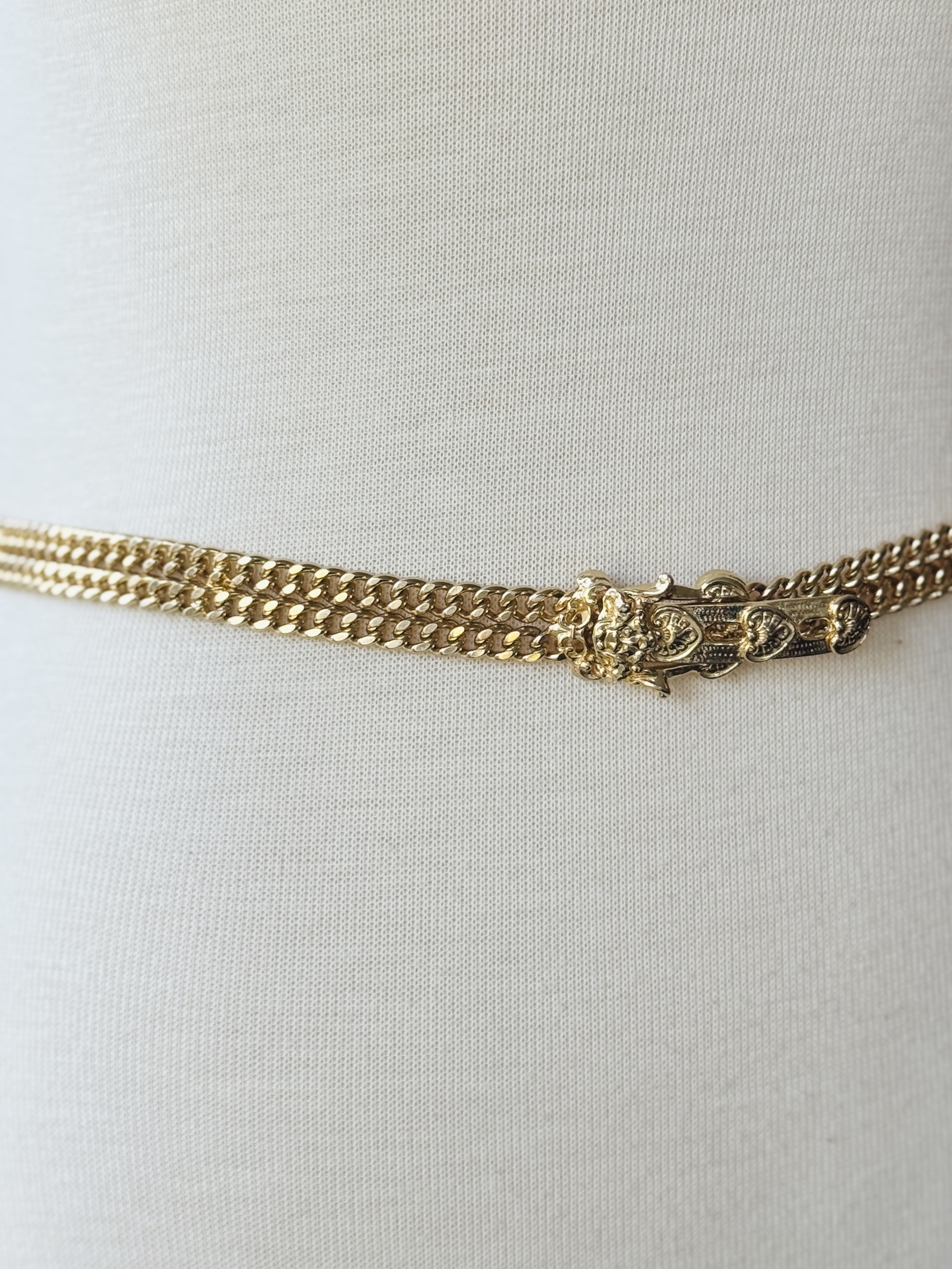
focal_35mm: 48
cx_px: 476
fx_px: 1760
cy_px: 634
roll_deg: -3.4
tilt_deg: -11.3
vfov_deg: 39.7
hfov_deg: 30.3
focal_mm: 6.76
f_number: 1.78
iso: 64
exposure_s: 1/176
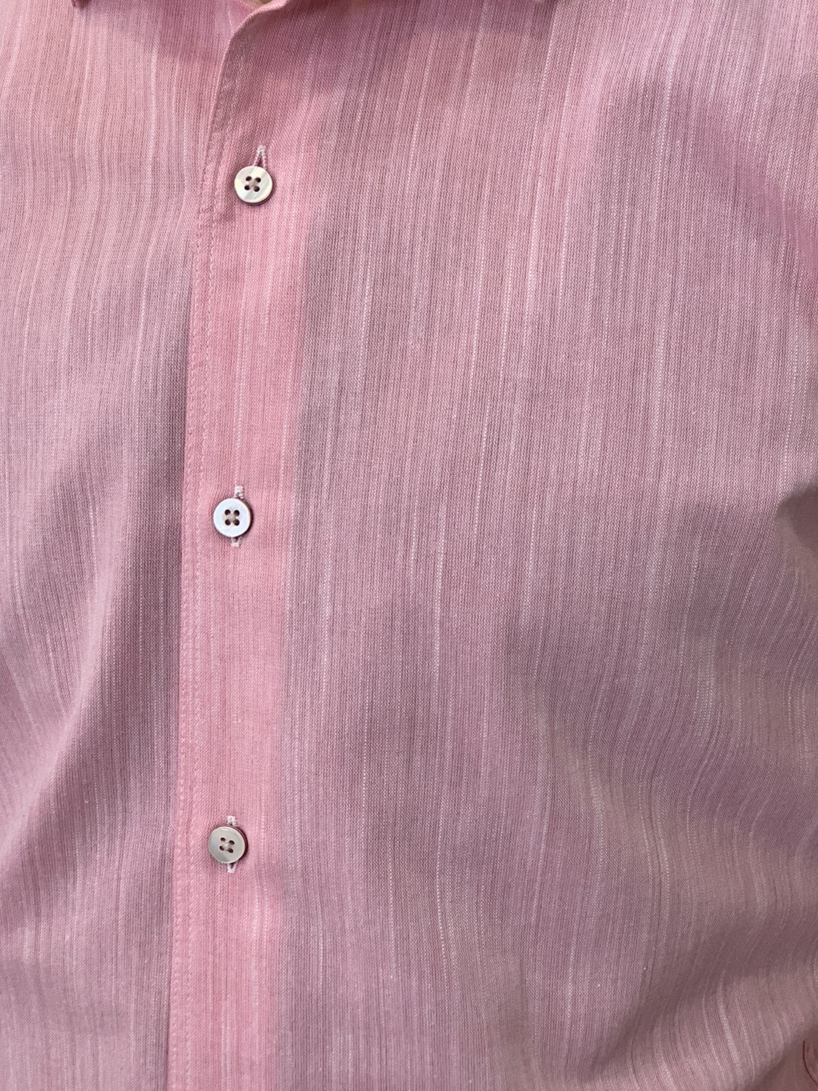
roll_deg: -0.9
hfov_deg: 20.4
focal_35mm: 72
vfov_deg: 27.0
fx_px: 2269
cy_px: 412
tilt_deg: -16.7
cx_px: 521
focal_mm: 6
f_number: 2.4
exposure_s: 1/122
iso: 80
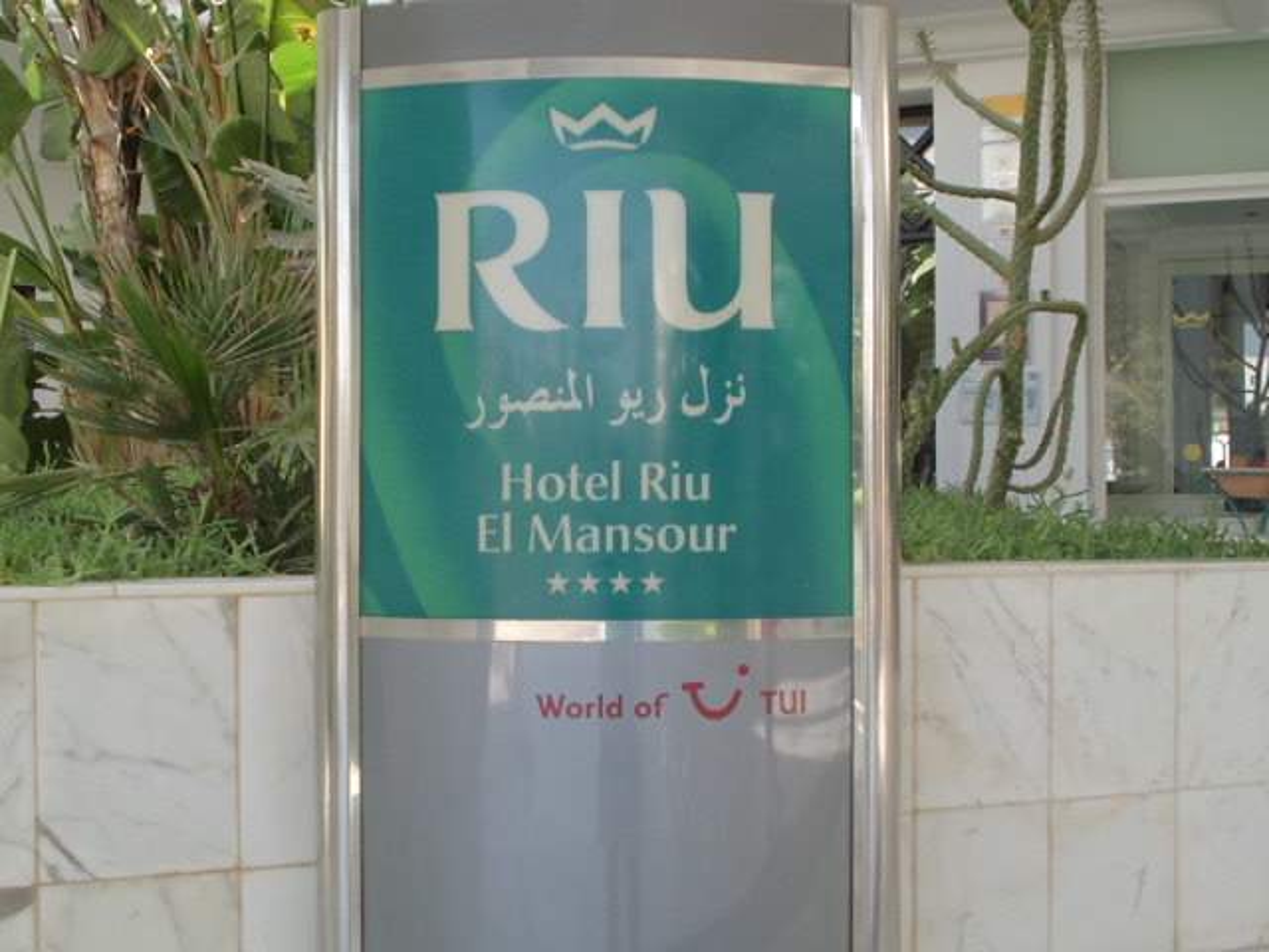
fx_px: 1613
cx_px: 634
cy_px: 476
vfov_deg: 32.9
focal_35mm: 44
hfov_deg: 42.9
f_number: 4.2
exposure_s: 1/125
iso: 100
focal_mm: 7.9
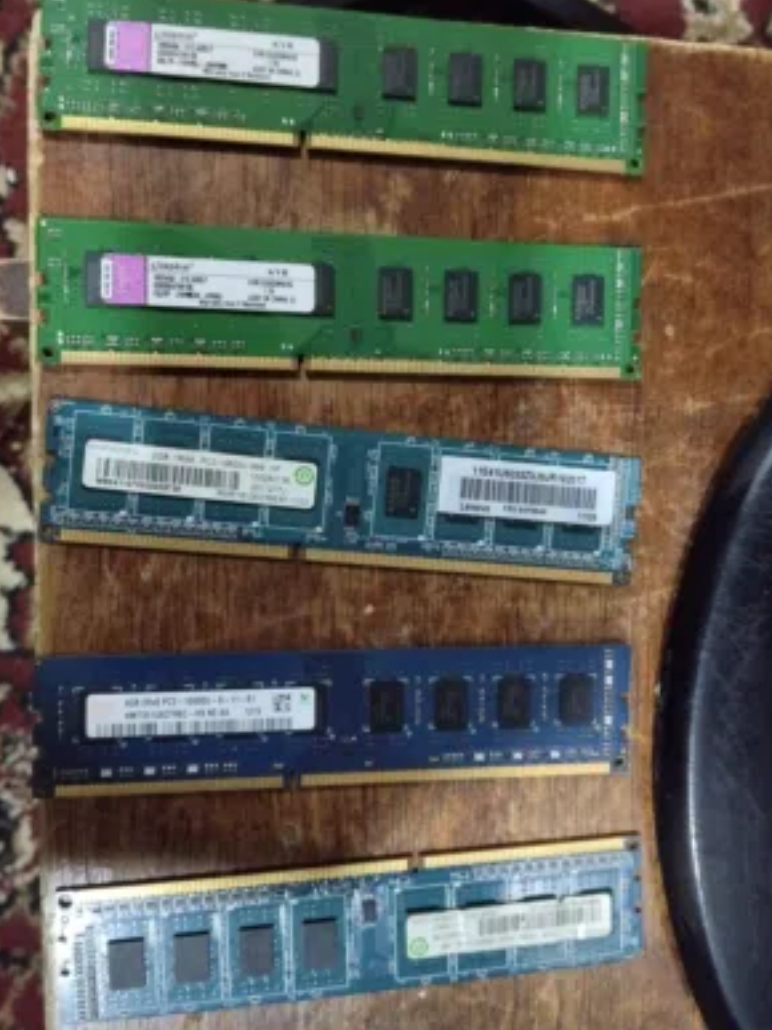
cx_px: 381
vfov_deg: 60.0
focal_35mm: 30
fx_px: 893
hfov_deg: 46.8
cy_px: 500
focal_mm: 4.22
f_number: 1.8
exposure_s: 1/17.1
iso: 1000
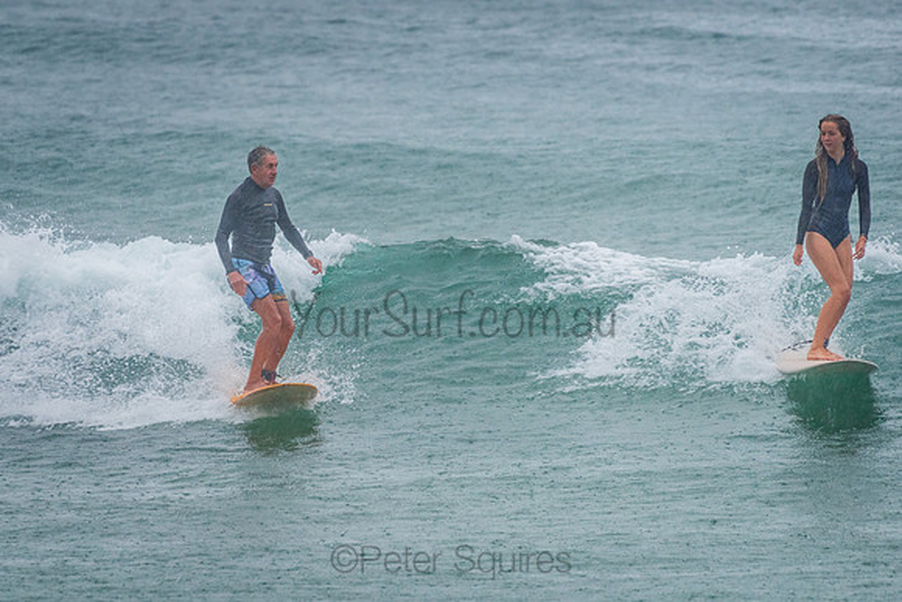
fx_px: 16963
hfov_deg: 3.0
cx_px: 294
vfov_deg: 2.0
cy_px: 295
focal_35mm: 677
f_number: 5.6
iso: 720
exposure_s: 1/320
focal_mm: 500
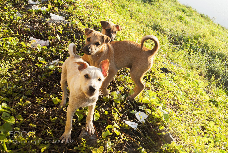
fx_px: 247
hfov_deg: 49.5
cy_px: 76
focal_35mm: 39
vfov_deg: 34.3
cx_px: 114
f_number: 8
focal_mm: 26
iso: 200
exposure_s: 1/80
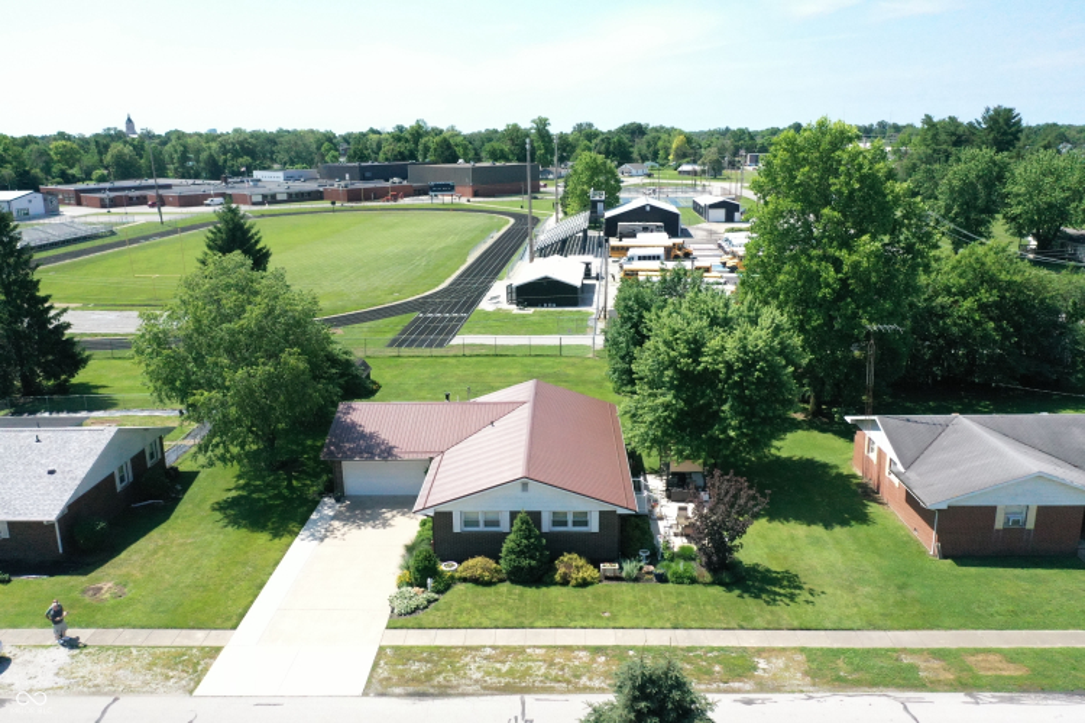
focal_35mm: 28
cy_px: 362
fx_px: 844
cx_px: 542
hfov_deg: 65.5
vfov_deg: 46.4
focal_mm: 10.26
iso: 1600
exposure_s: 1/8000
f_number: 3.5
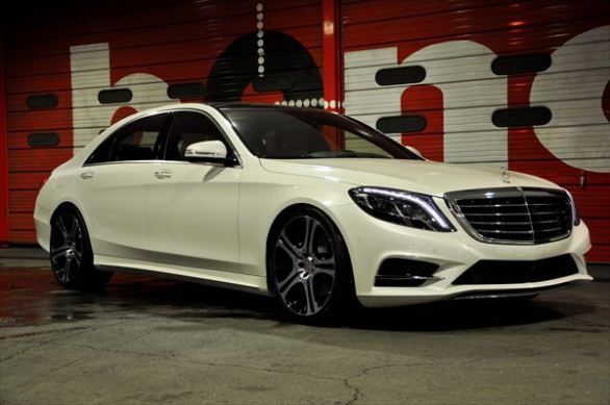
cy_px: 202
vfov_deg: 23.7
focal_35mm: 57
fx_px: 964
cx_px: 305
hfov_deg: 35.1
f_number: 4.5
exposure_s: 1/20
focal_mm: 38
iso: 500
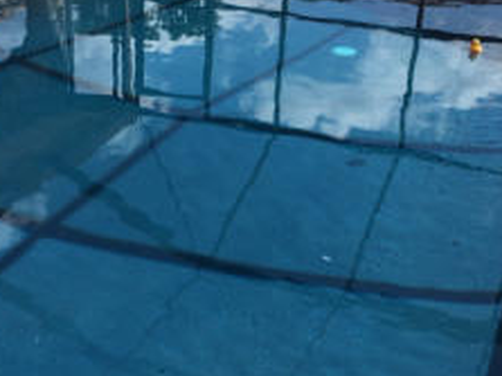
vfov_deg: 22.4
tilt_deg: -28.6
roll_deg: -2.1
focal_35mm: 65
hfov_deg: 29.8
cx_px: 205
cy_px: 283
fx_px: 942
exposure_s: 1/1040
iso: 25
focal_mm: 4.15
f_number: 2.2
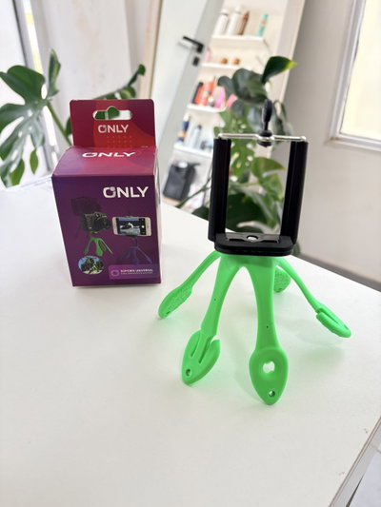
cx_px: 190
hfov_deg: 53.1
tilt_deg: -32.4
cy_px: 254
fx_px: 381
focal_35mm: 26
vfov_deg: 67.3
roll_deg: +0.3
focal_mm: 5.96
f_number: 1.6
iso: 80
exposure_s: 1/122
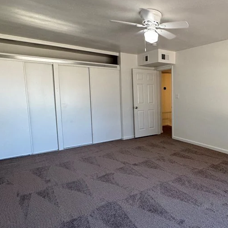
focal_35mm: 25
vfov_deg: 62.9
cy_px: 112
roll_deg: -0.1
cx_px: 193
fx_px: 186
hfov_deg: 56.7
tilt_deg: -6.0
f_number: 2.2
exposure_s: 1/120
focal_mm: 2.22
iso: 125
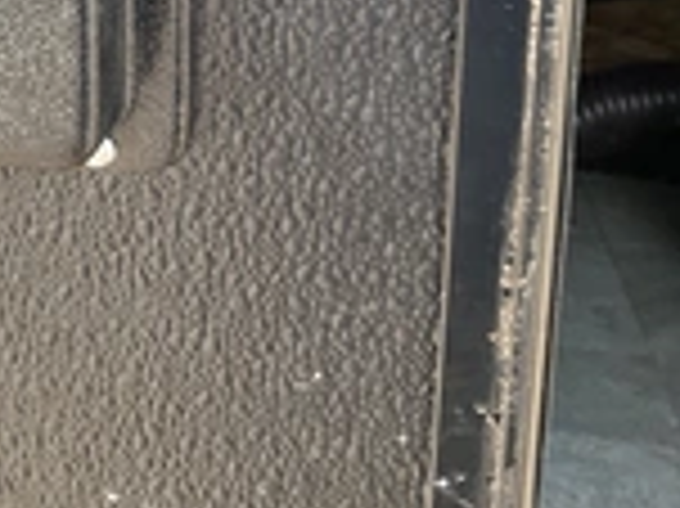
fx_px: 1511
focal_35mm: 77
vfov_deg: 18.4
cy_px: -54
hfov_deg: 23.2
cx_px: -144
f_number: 1.8
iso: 32
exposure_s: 1/165
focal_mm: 3
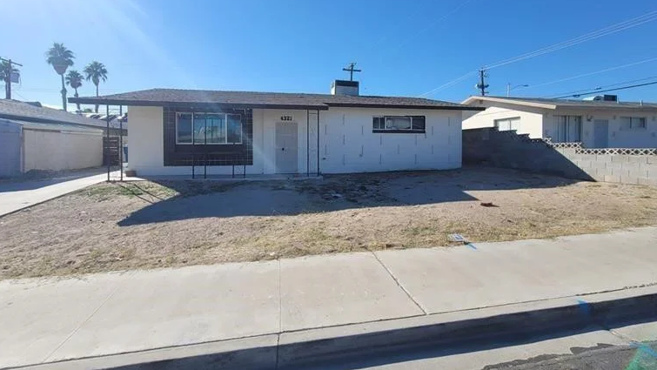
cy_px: 151
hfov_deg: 103.0
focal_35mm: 15
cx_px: 323
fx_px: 261
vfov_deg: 69.9
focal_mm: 2.2
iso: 64
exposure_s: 1/1946
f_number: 2.2
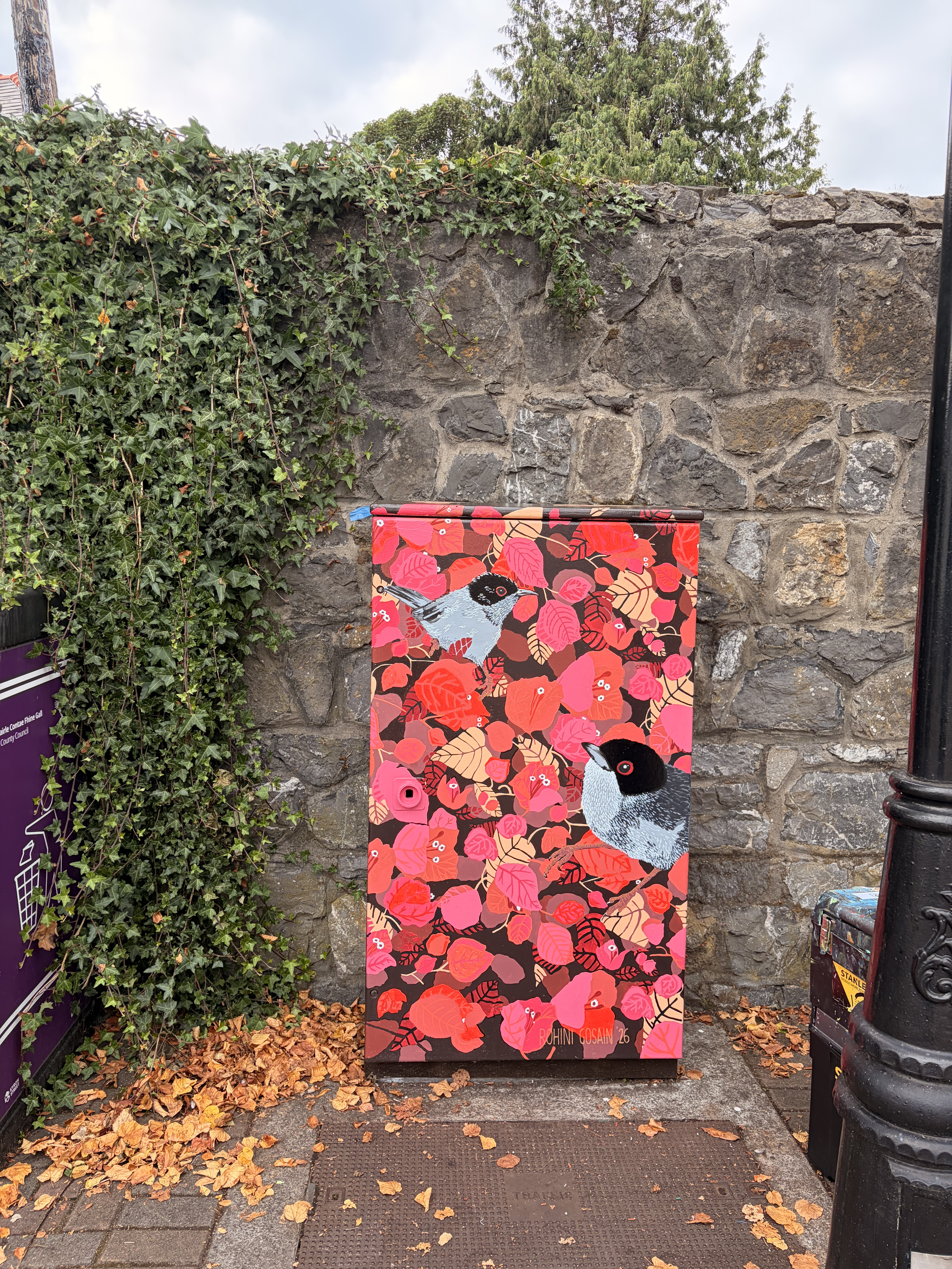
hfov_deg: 53.1
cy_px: 634
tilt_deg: -4.0
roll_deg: -0.7
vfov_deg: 67.3
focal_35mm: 26
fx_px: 953
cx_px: 476
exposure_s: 1/629
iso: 64
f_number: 1.6
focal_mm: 5.96
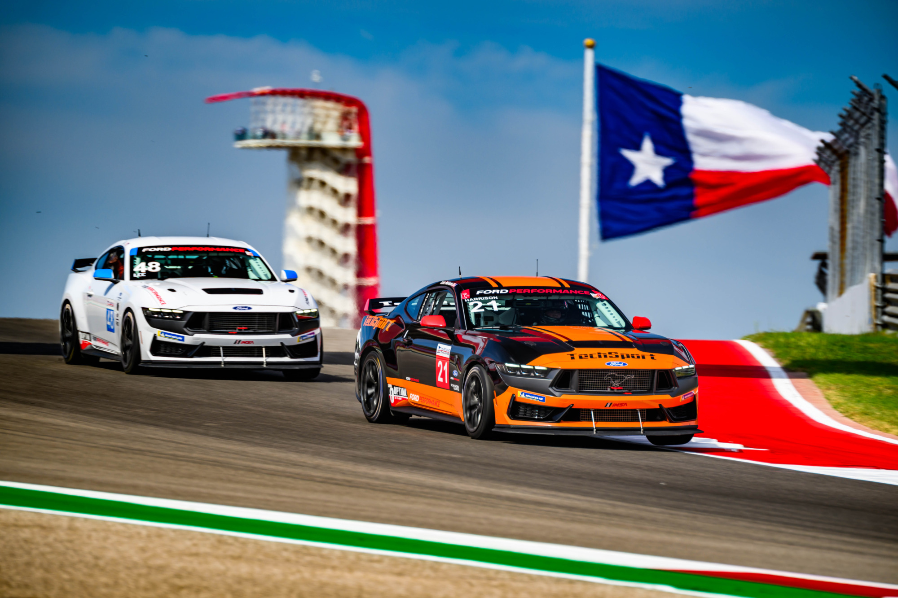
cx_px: 449
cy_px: 299
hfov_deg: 5.6
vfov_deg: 3.7
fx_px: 9228
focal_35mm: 370
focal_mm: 370
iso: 100
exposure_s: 1/320
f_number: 5
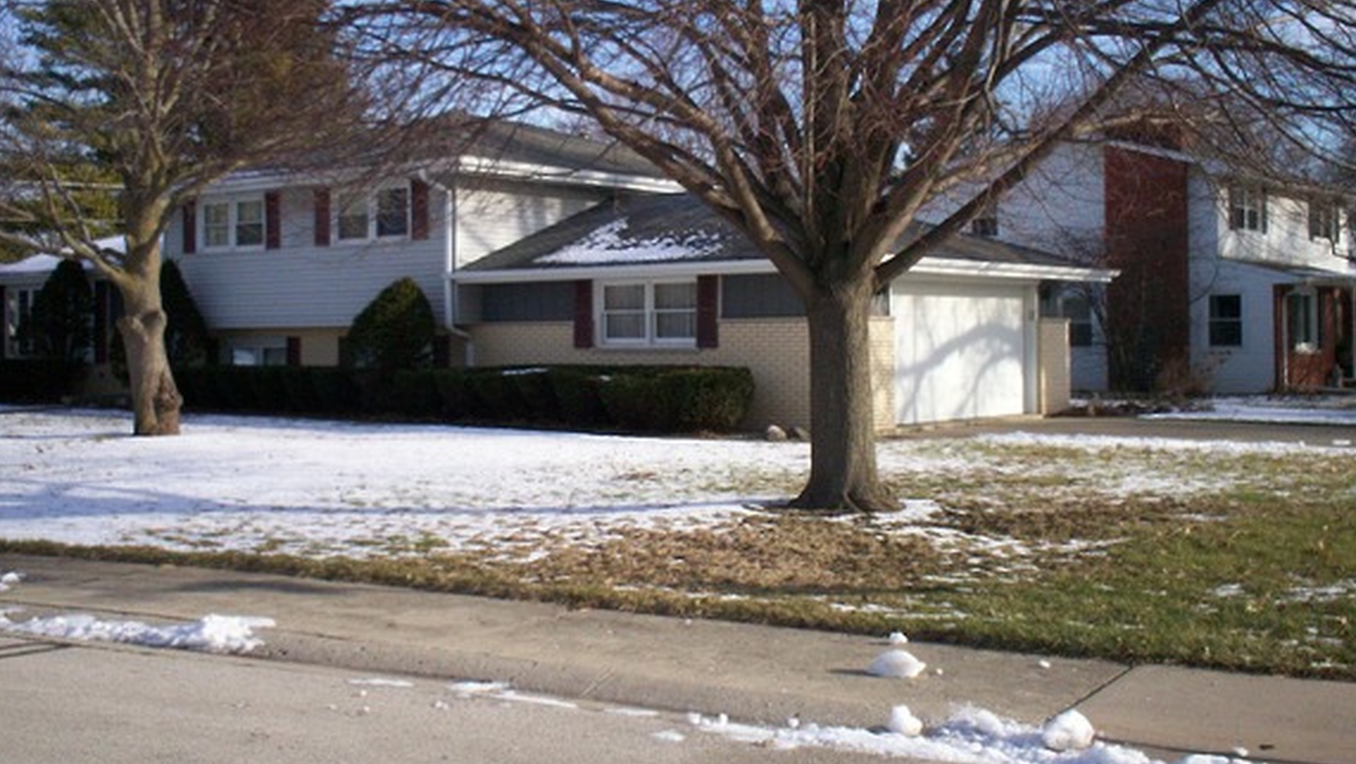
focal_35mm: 44
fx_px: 1582
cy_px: 298
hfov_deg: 46.3
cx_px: 616
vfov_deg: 27.1
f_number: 4.5
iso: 100
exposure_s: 1/543
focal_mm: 6
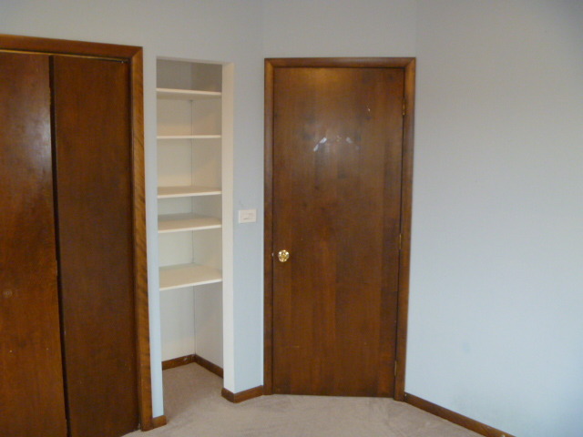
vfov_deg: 40.7
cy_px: 218
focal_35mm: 35
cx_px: 292
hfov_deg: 52.6
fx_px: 589
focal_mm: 6.3
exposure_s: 1/30
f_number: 3.5
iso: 320
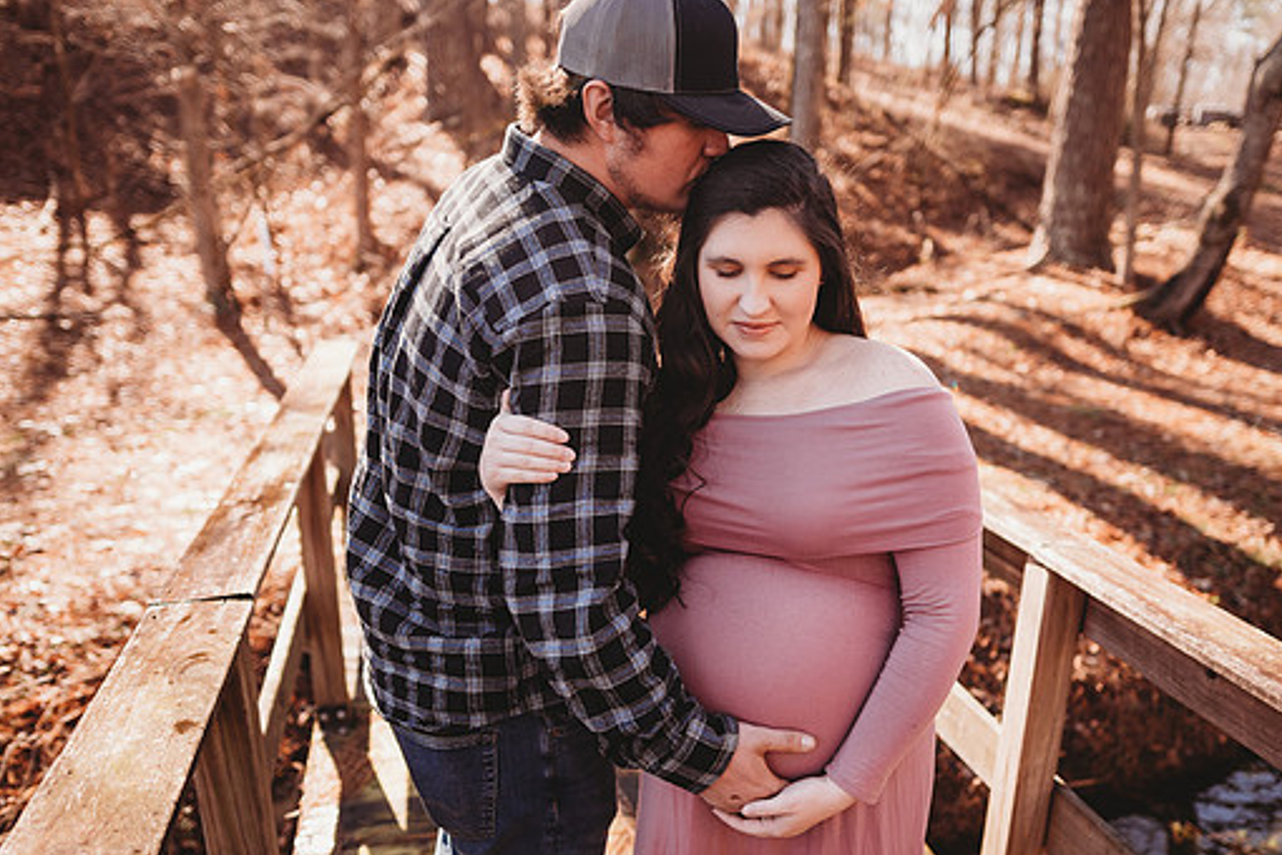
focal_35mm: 29
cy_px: 480
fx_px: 1033
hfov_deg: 63.5
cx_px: 714
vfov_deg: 44.9
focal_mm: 24
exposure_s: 1/500
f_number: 2.2
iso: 100
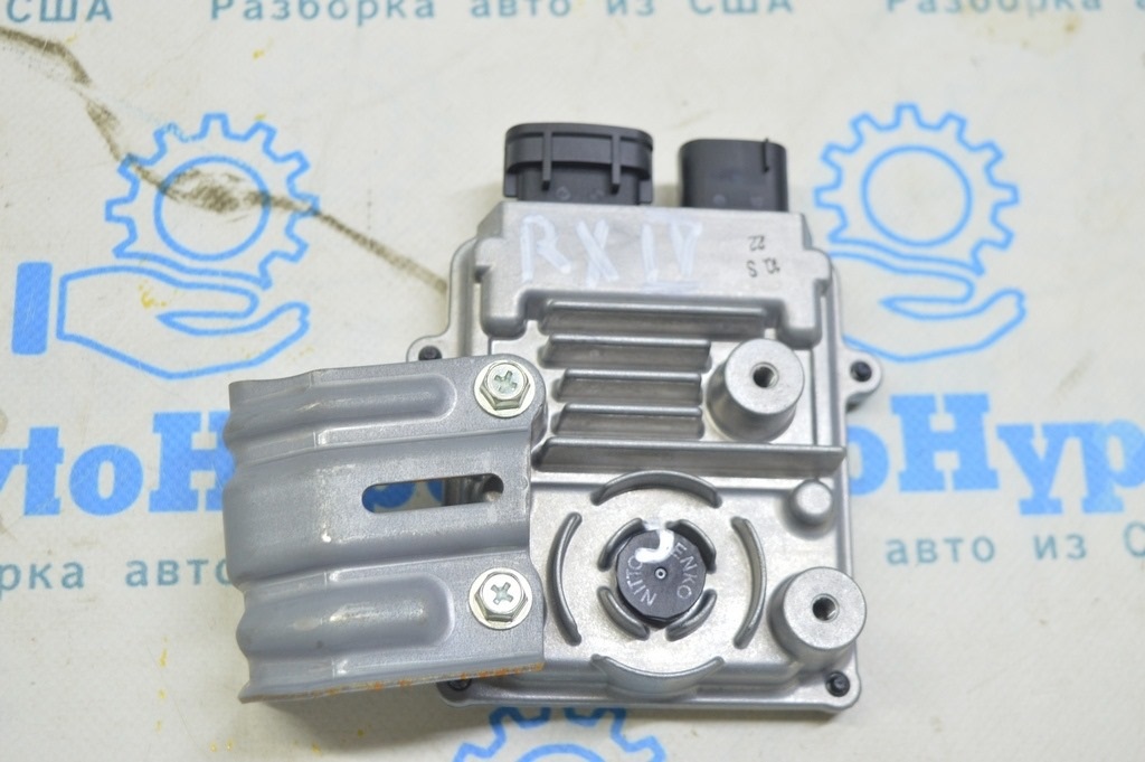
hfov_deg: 36.9
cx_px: 572
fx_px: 1716
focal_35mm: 54
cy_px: 381
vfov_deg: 25.0
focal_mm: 36
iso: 400
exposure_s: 1/20
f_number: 5.6
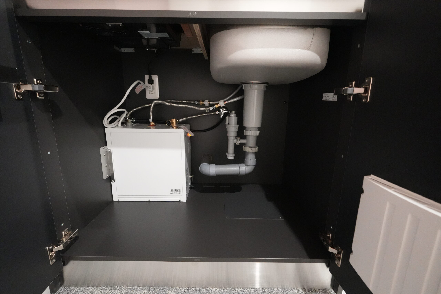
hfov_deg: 95.0
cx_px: 220
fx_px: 202
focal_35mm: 16
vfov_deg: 72.1
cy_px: 147
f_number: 4
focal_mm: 11
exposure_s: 1/40
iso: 6400
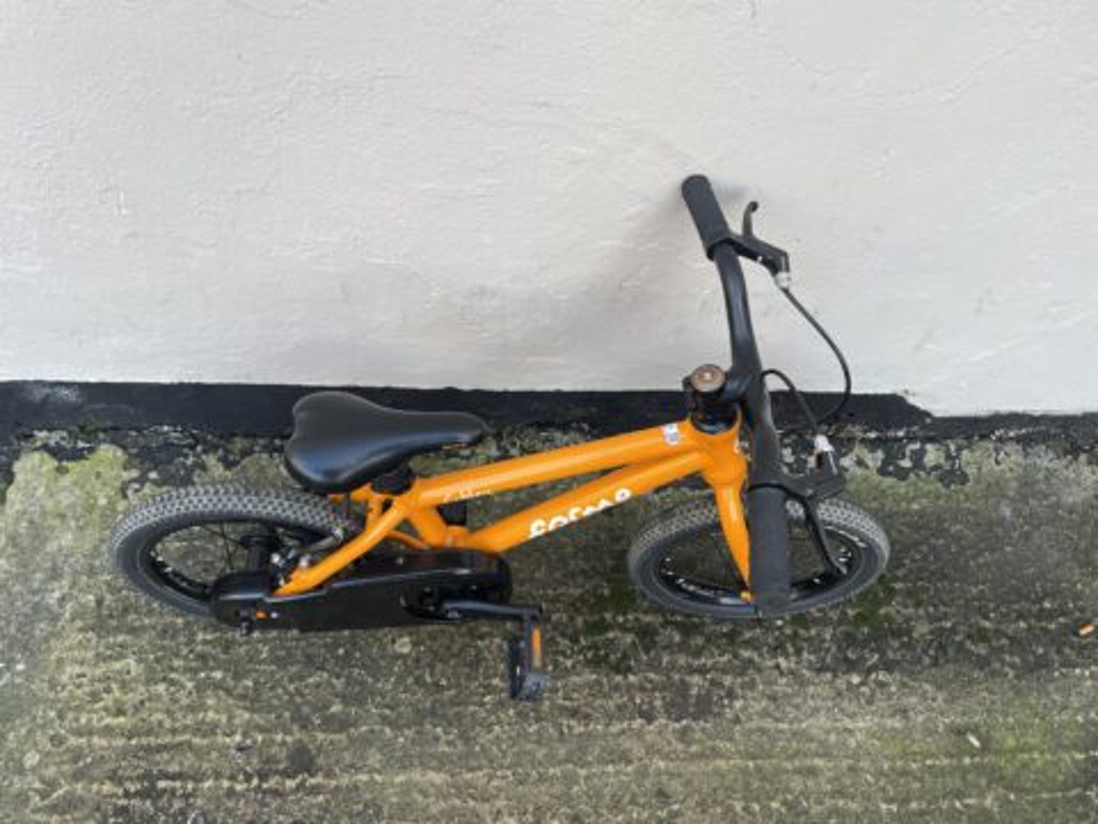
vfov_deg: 53.1
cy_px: 412
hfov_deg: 67.3
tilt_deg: -58.6
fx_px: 825
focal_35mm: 26
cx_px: 549
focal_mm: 4.2
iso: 50
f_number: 1.6
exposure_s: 1/121
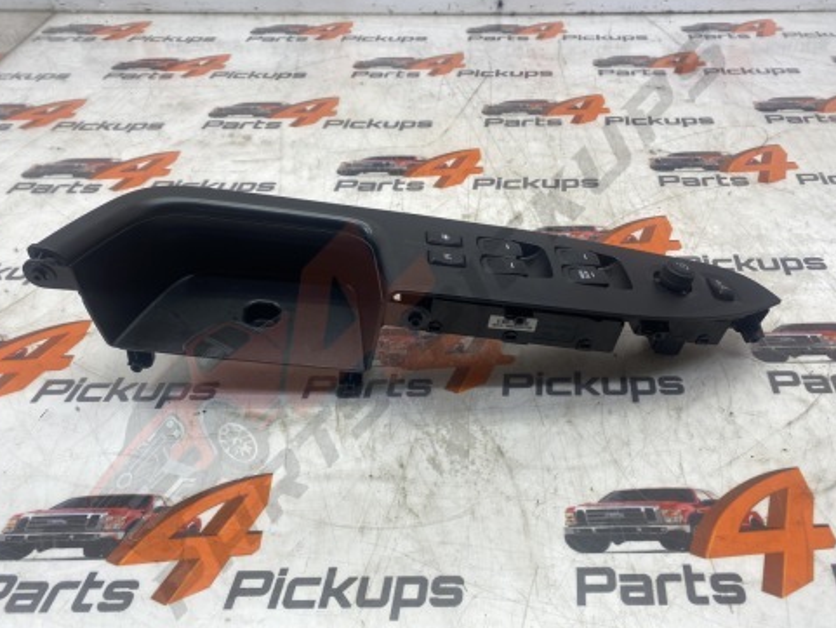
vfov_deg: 51.4
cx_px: 408
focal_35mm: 27
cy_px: 314
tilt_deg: -41.0
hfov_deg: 65.3
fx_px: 652
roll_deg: -0.2
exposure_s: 1/100
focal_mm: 4.25
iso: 32
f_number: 1.8
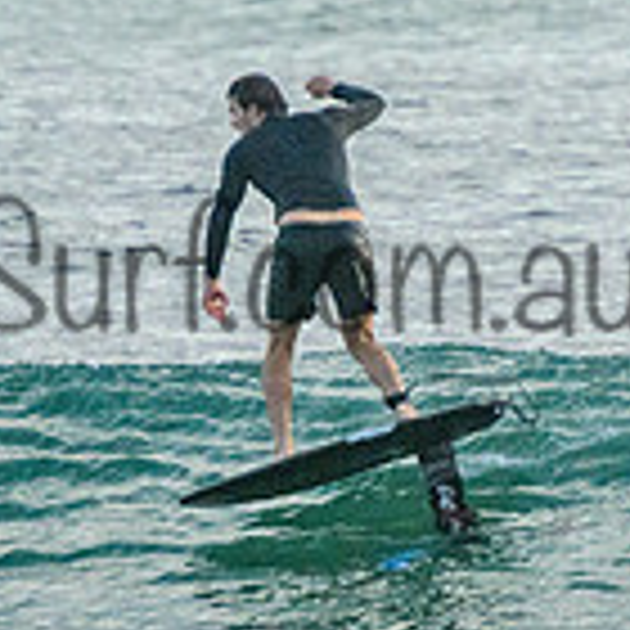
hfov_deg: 0.9
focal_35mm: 1935
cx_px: 396
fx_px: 39843
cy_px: 285
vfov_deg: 0.9
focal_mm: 400
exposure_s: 1/3200
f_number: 5.6
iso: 1600
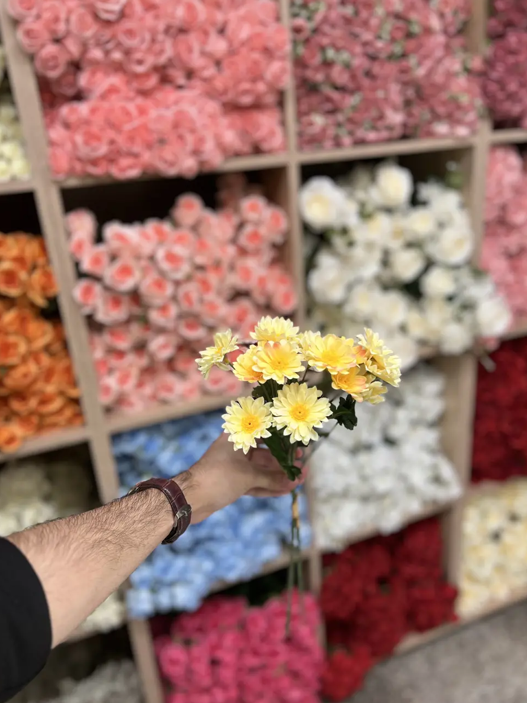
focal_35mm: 27
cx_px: 258
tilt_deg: -21.0
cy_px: 357
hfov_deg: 51.4
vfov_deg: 65.3
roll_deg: +5.3
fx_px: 548
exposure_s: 1/100
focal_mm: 5.7
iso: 40
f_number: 1.5
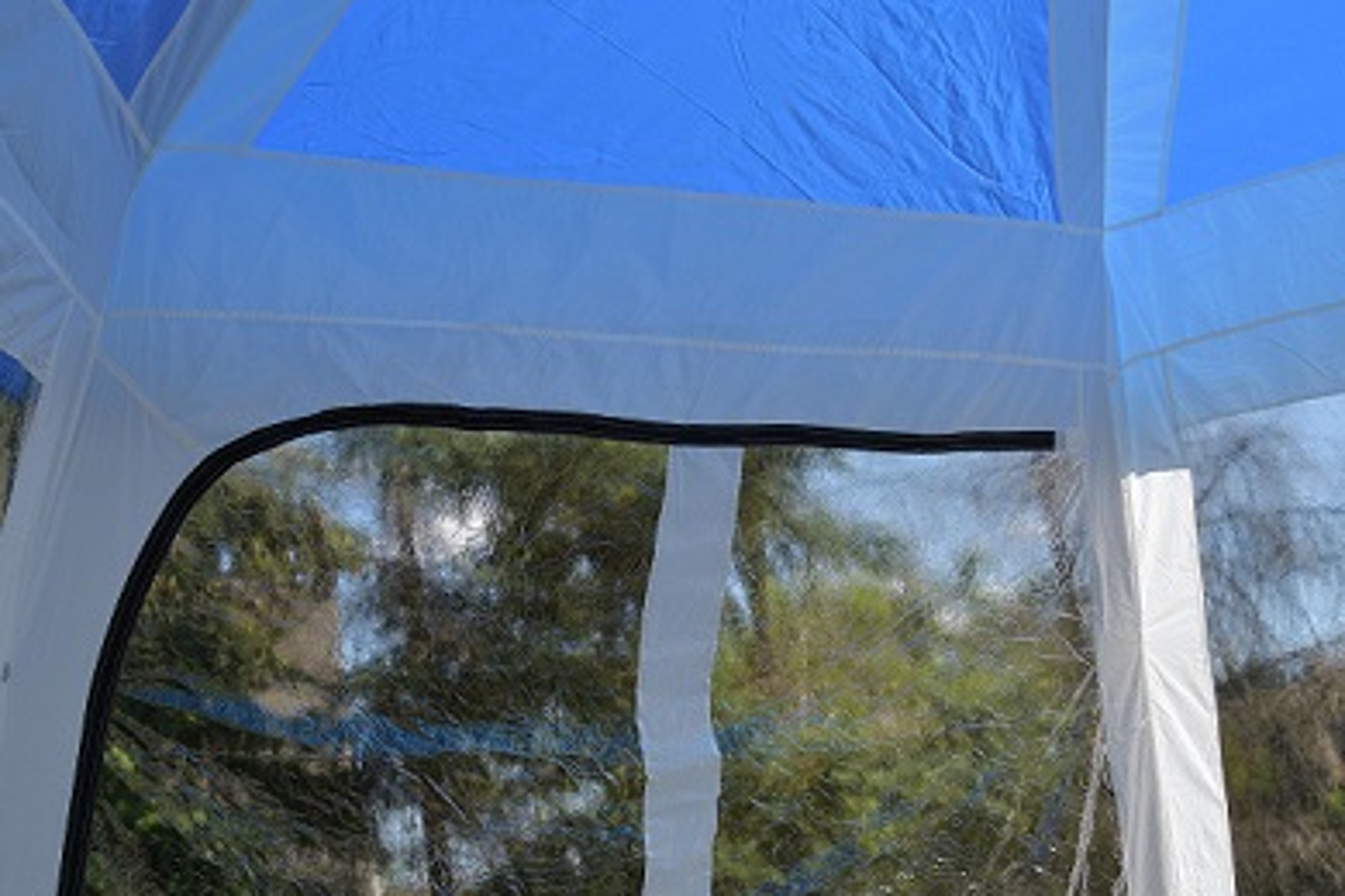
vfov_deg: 29.8
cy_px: 532
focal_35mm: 45
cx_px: 621
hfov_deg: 43.6
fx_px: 1681
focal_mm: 24
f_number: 16
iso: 200
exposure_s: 1/100
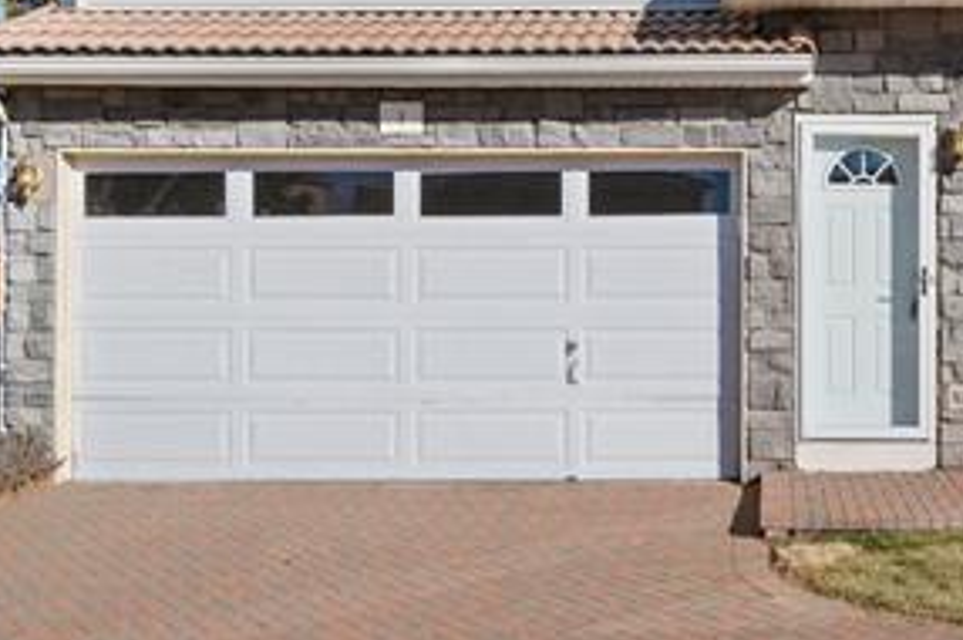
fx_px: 1015
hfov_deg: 47.9
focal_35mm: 38
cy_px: -32
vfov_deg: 31.7
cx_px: 771
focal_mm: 17
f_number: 8
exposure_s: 1/500
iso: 400
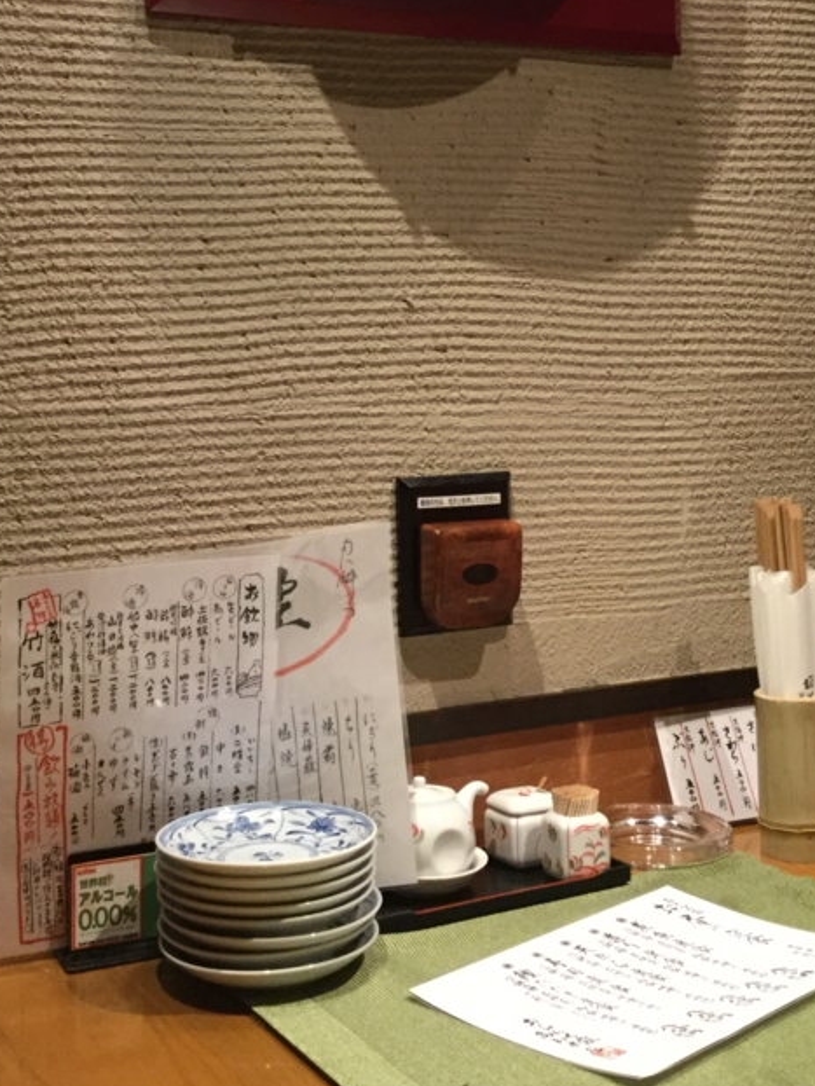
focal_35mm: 51
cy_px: 316
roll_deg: +0.5
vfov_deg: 36.9
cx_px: 393
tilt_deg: +2.2
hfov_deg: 28.6
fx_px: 1600
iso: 160
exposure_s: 1/30
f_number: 2.4
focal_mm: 3.3
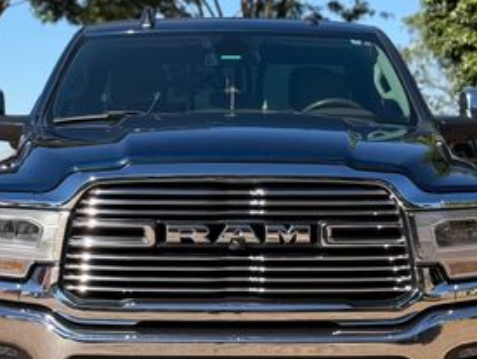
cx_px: 236
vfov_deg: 18.0
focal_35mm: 82
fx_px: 1131
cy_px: 205
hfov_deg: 23.8
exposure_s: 1/2088
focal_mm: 6.76
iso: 100
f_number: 1.78
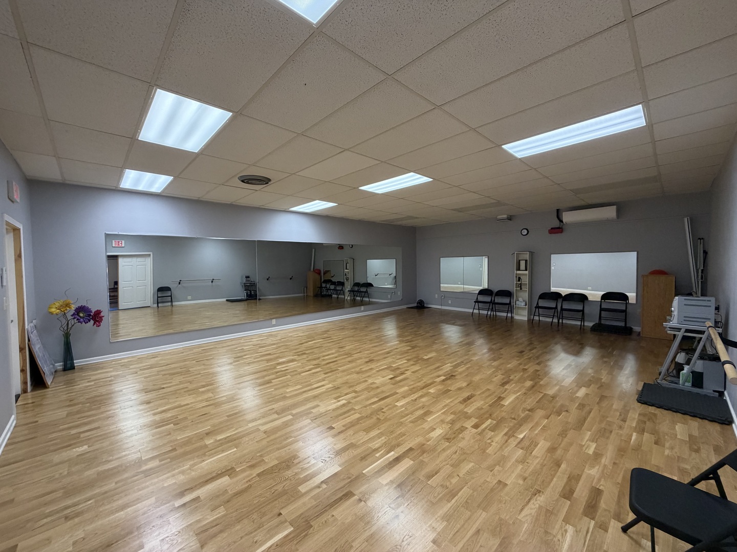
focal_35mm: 14
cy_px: 276
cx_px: 368
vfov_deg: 85.7
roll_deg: +0.4
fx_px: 298
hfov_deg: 102.1
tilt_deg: -1.3
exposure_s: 1/121
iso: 250
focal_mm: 2.22
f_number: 2.2
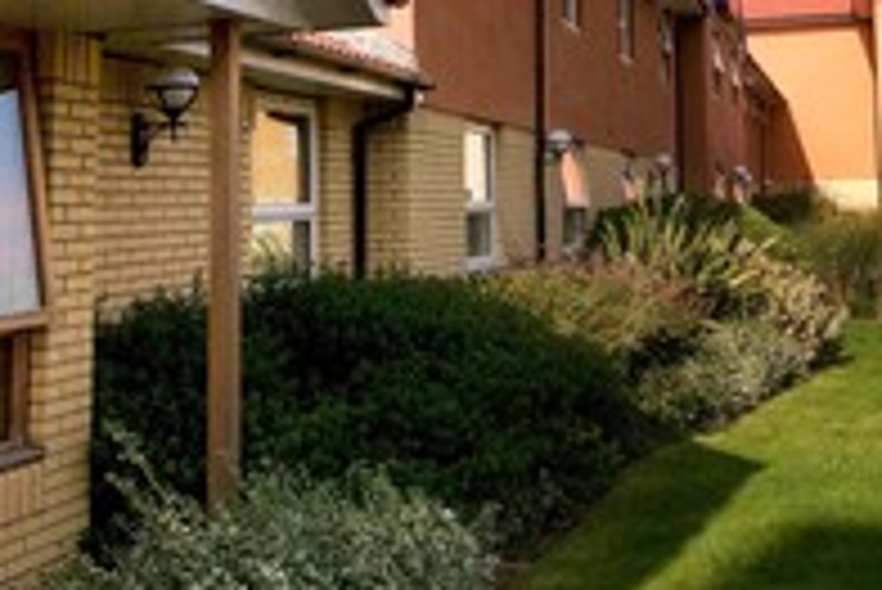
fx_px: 1152
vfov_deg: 25.3
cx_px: 387
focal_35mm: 47
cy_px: -149
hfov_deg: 41.8
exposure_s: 1/640
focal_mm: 12
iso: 400
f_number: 8
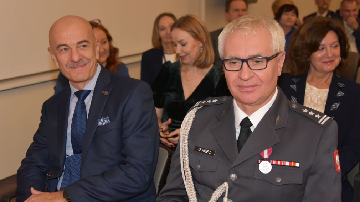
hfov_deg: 40.6
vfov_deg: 23.5
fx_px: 487
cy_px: 96
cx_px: 179
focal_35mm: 51
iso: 3200
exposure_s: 1/60
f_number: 4.2
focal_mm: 48
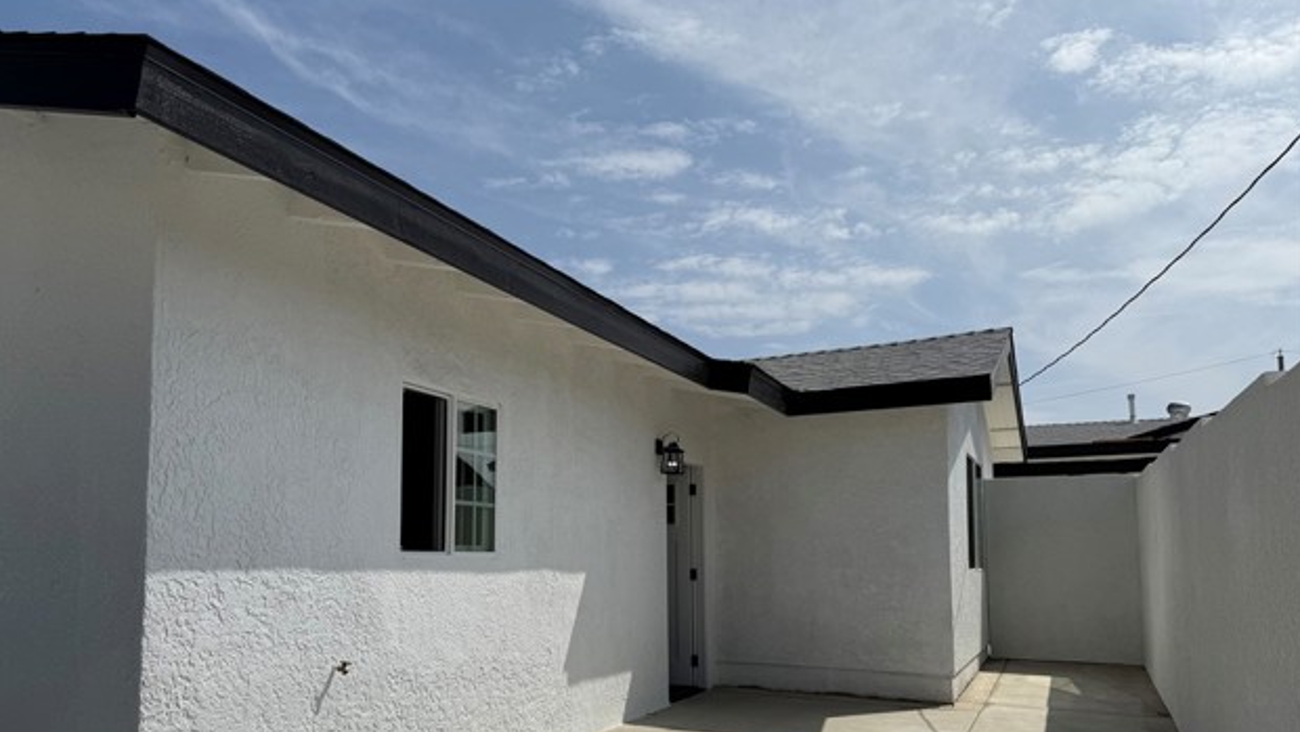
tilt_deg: +4.8
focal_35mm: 27
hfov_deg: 69.8
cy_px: 487
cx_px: 637
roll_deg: -0.3
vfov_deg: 42.4
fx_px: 931
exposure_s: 1/14286
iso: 80
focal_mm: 6.76
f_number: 1.78
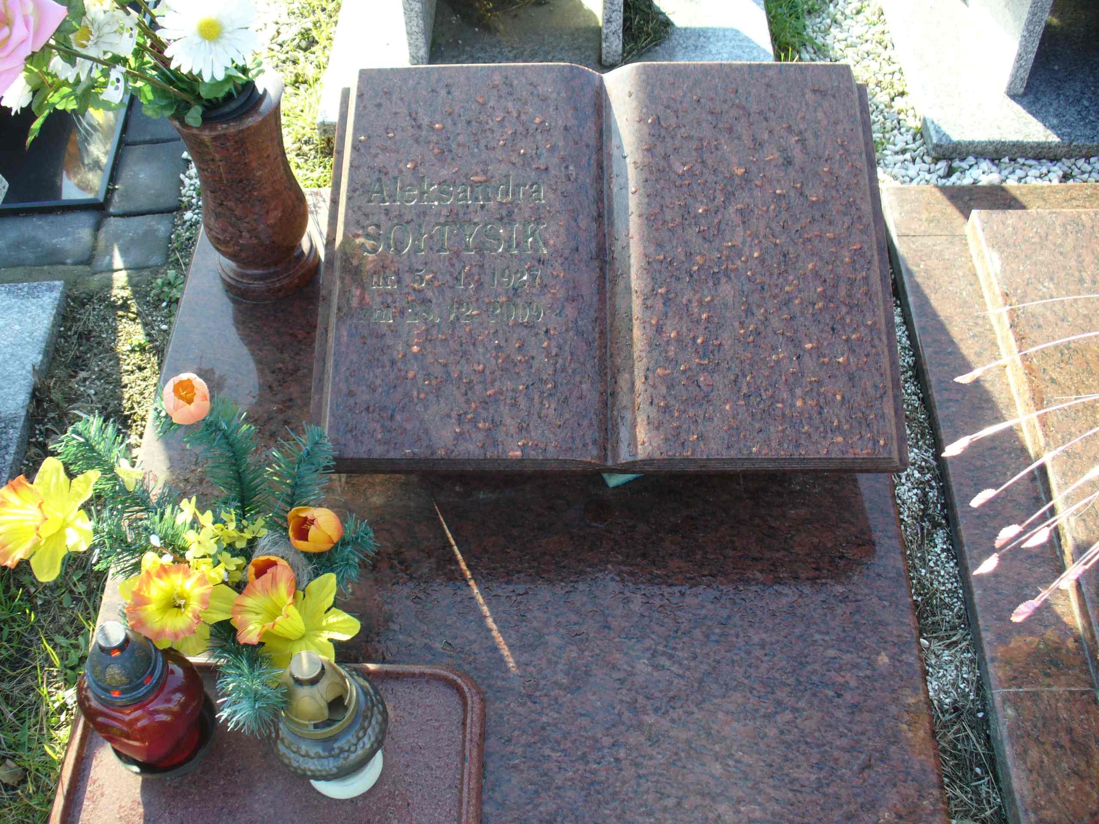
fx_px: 1175
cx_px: 550
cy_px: 412
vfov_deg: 38.7
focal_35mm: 37
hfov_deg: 50.1
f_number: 2.8
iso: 80
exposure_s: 1/100
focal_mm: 6.1
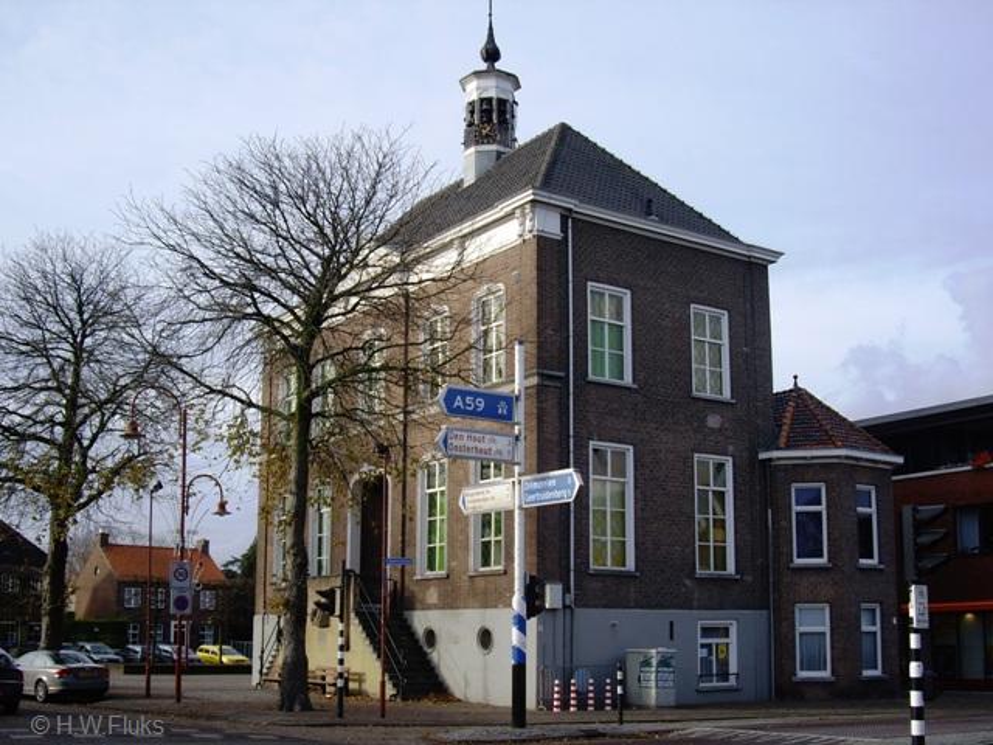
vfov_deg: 37.7
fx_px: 1090
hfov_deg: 49.0
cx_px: 496
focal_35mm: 38
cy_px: 372
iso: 64
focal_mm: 7.9
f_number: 8
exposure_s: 1/80
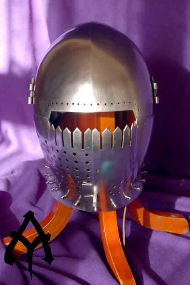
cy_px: 139
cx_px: 95
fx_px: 678
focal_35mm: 86
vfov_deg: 23.8
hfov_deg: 16.0
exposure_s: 1/50
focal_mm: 55
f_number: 5.6
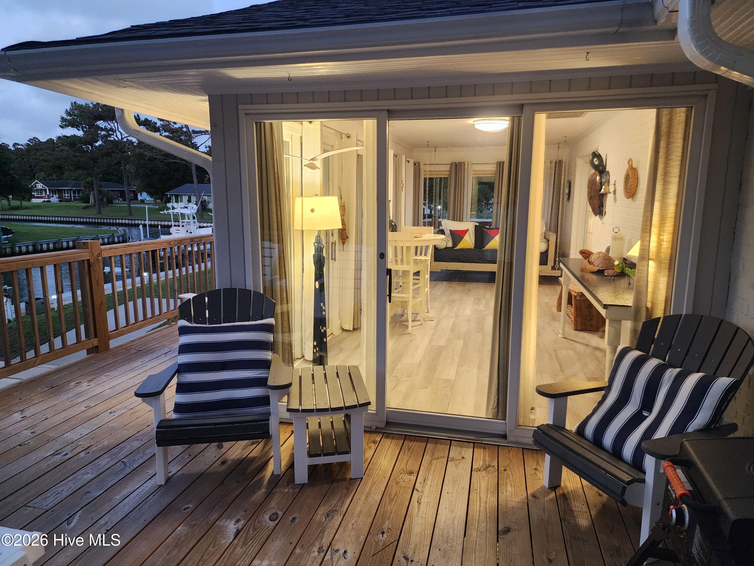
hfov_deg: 73.9
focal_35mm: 23
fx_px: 501
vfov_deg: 58.9
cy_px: 283
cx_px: 377
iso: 1000
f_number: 1.8
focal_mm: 6.4
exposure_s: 1/120
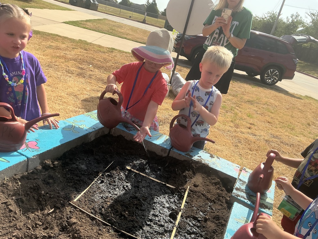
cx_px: 159
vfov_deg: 48.2
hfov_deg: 61.7
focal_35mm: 29
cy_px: 120
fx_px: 266
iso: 25
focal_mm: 3
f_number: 1.8
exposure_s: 1/1490
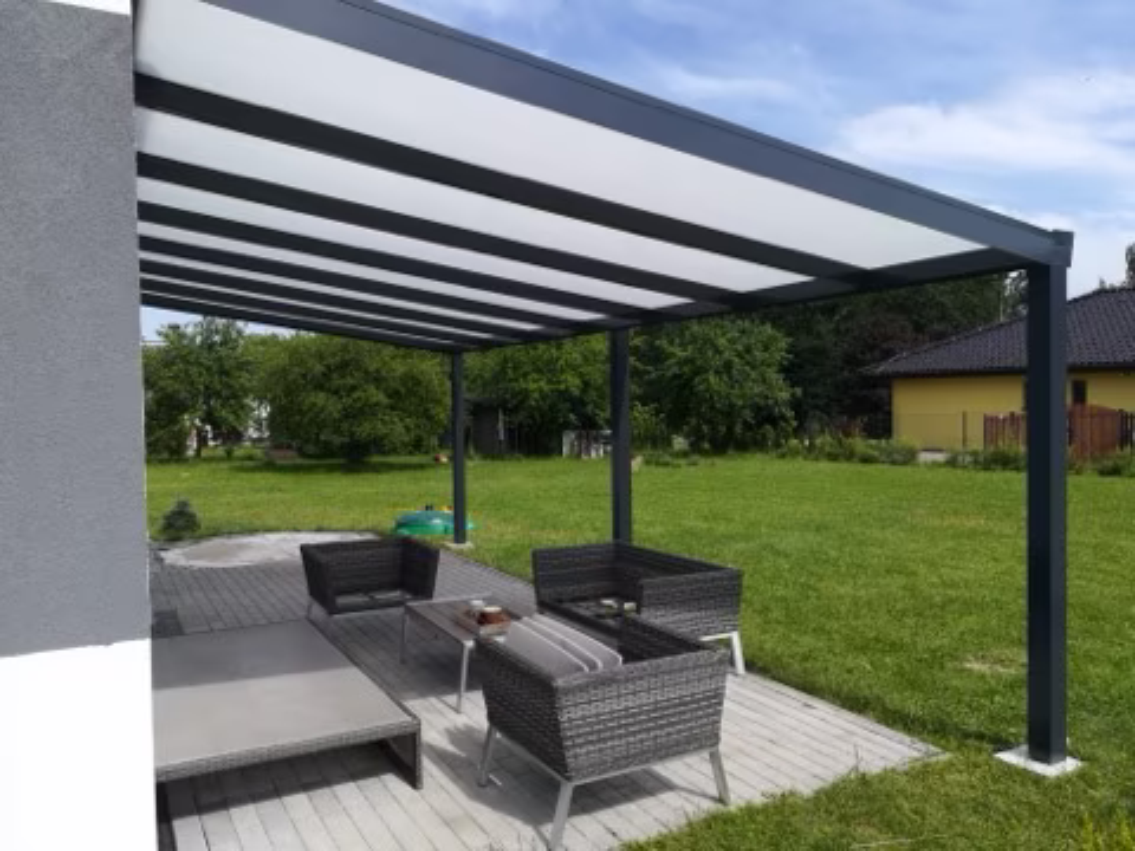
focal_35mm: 26
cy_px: 426
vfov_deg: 53.1
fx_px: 852
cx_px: 568
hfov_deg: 67.3
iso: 50
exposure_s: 1/870
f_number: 2.2
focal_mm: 3.83
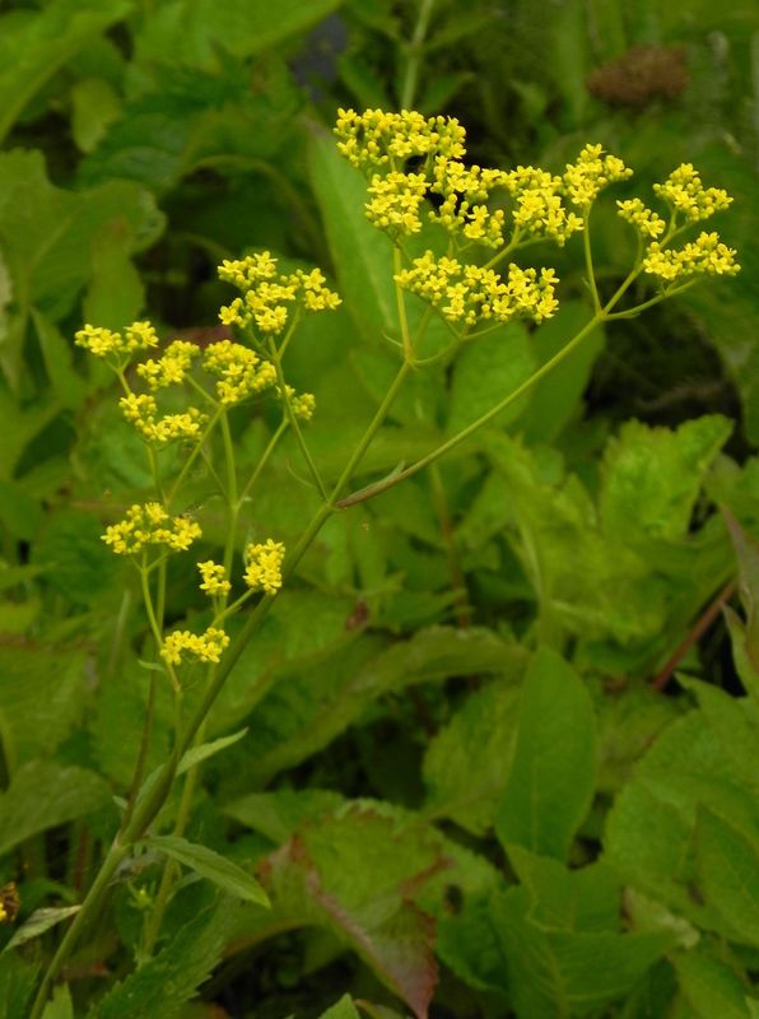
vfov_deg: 12.2
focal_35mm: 162
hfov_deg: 9.1
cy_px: 510
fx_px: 4756
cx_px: 380
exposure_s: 1/500
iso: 160
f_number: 5
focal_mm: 28.8
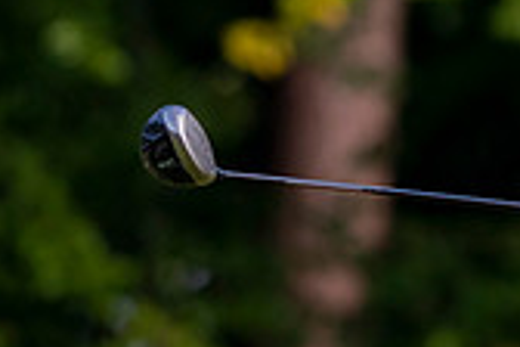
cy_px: 135
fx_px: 22503
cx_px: 774
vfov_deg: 0.9
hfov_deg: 1.3
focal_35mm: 1558
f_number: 2.8
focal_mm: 300
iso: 640
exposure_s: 1/1600
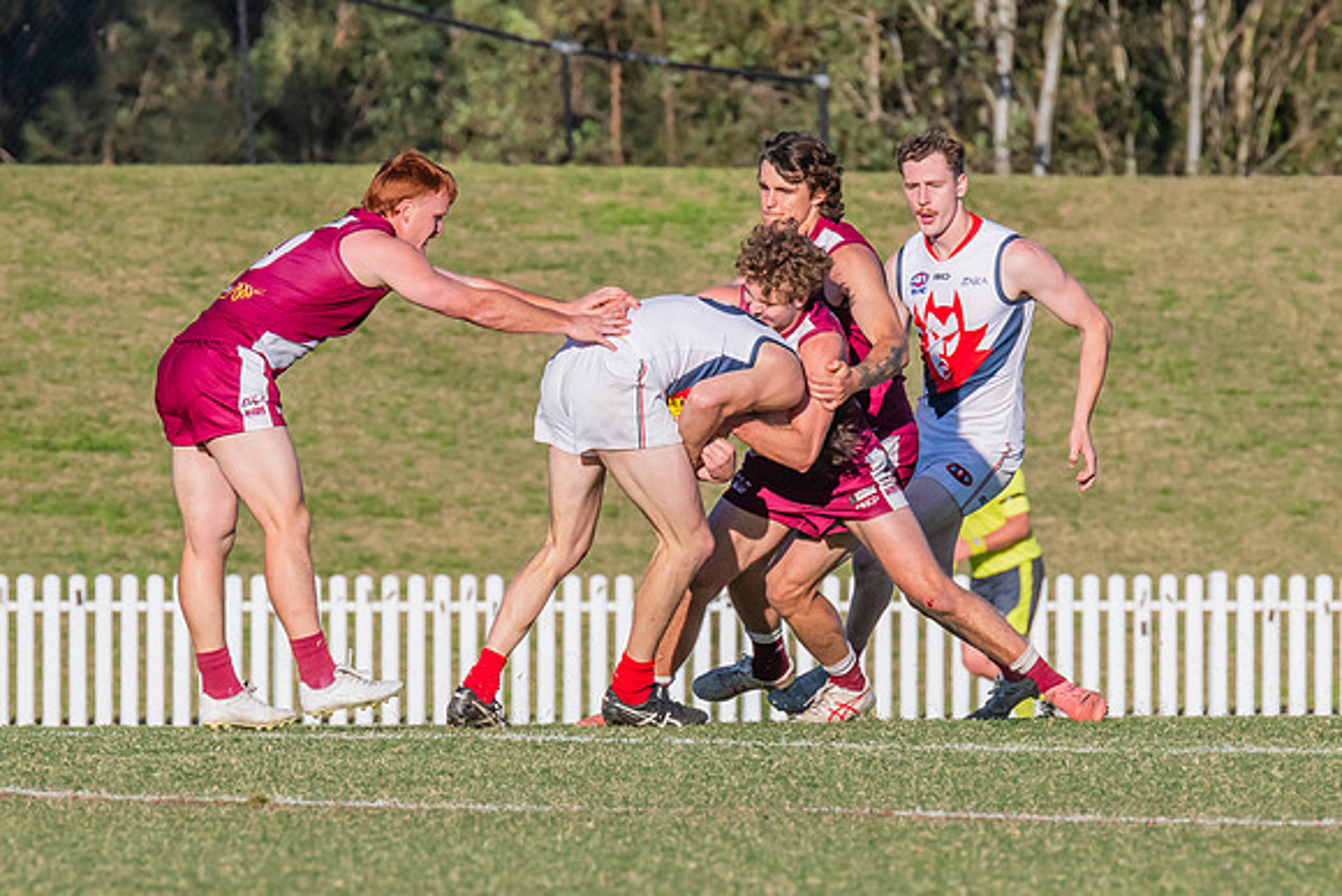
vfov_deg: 1.8
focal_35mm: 784
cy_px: 444
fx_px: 29243
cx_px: 747
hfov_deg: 2.6
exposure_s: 1/1250
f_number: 13
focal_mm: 420
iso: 800
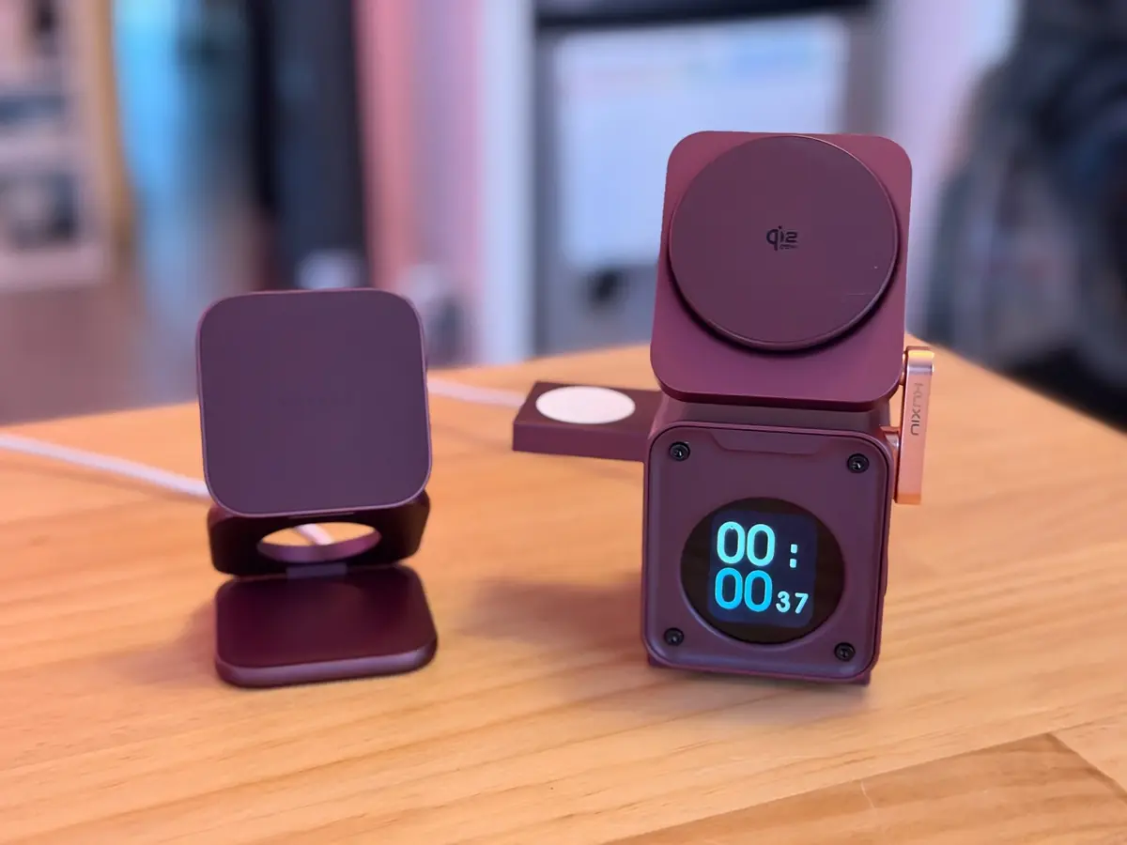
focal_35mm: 48
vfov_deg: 30.3
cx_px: 564
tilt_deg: -21.1
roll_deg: -1.0
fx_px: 1563
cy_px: 422
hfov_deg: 39.7
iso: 640
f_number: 1.78
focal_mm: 6.76
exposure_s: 1/30
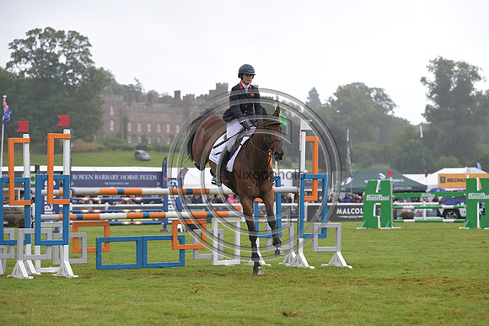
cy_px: 163
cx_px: 244
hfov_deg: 17.1
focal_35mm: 120
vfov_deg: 11.4
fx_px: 1630
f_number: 4.5
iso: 1000
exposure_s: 1/1250
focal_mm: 120
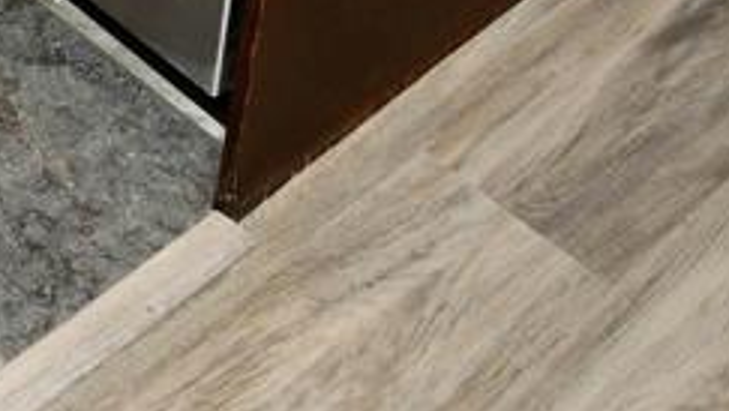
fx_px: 2050
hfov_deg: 17.8
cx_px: -405
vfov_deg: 9.9
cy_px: -598
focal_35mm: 106
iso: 200
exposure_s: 1/60
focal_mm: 16
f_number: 5
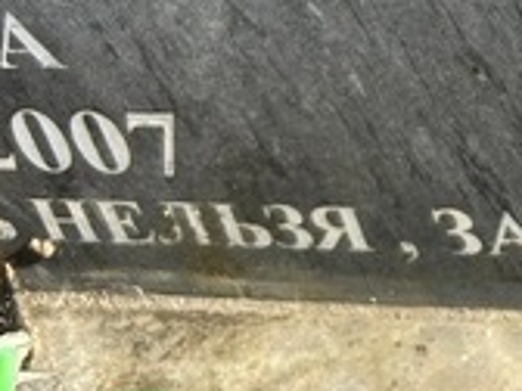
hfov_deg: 13.9
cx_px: 979
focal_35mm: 124
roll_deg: +5.3
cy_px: -292
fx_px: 1870
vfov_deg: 11.2
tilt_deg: -32.5
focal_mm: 5.7
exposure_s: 1/1038
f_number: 1.5
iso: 50
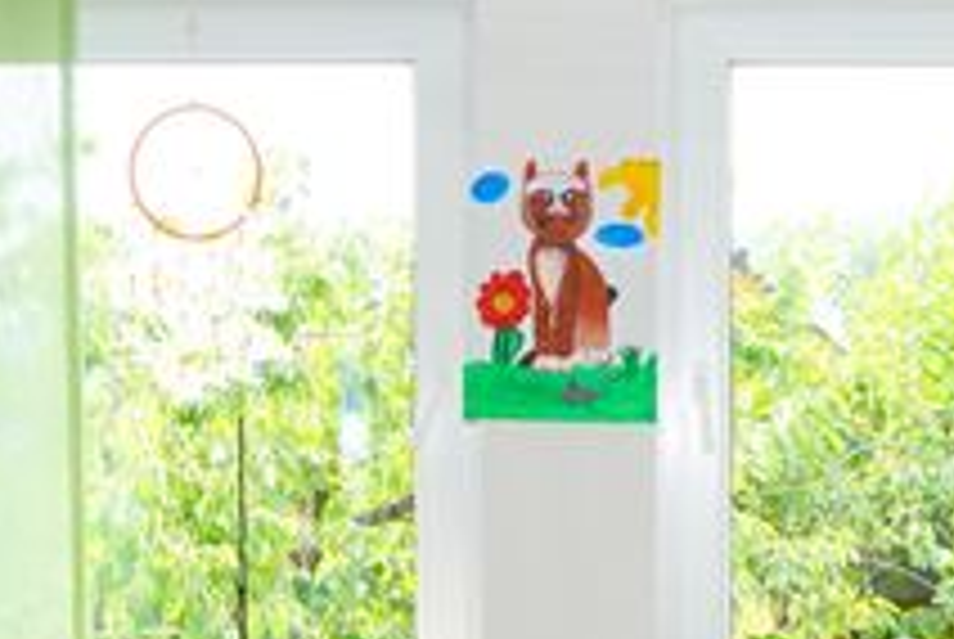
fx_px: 2415
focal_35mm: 91
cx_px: 675
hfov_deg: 22.2
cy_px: 734
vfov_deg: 14.7
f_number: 5.6
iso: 100
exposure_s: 1/60
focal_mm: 28
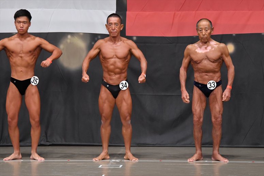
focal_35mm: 225
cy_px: 88
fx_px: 1649
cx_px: 132
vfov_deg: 6.1
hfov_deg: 9.2
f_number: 5.6
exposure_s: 1/400
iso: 5000
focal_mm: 150
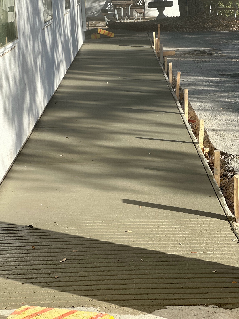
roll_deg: +3.6
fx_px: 709
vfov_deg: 25.3
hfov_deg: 19.1
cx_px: 120
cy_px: 160
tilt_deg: -13.6
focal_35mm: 77
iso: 32
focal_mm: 9
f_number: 2.8
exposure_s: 1/428
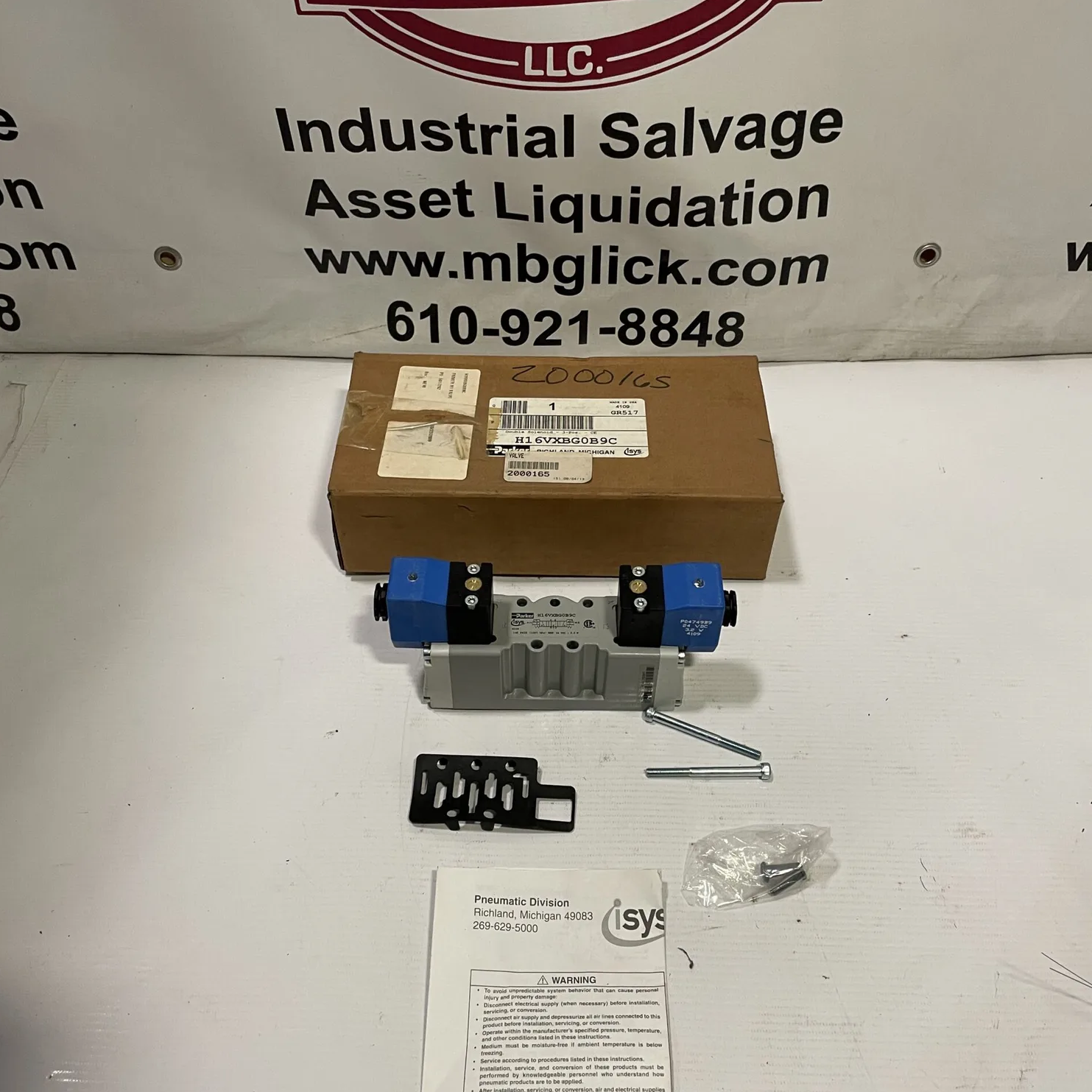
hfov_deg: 52.5
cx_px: 549
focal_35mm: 31
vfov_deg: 52.5
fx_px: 1106
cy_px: 521
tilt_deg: -46.5
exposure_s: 1/60
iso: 125
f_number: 1.6
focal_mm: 4.2
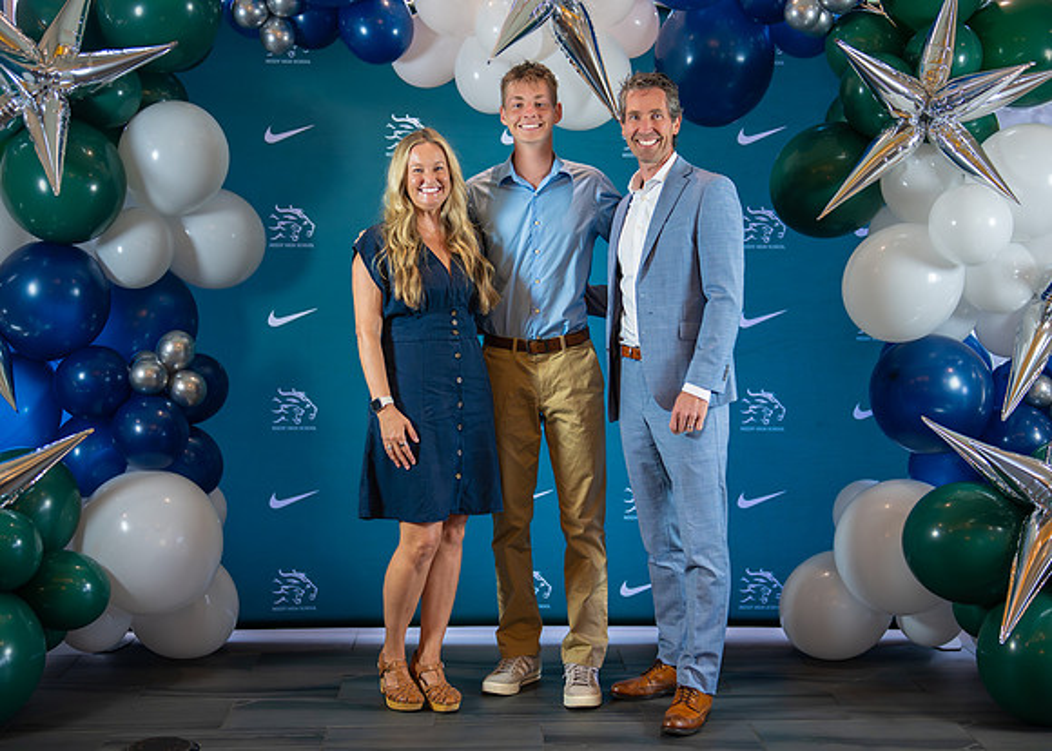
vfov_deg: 25.2
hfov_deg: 34.8
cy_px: 382
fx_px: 1678
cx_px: 569
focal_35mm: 56
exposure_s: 1/400
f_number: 1.2
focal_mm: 50
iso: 1000
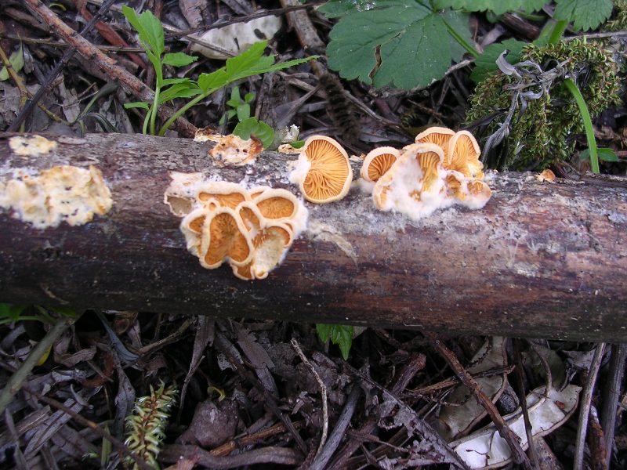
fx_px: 688
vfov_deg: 37.7
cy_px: 235
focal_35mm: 38
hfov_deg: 49.0
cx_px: 314
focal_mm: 5.8
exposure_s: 1/16.2
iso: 100
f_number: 2.8
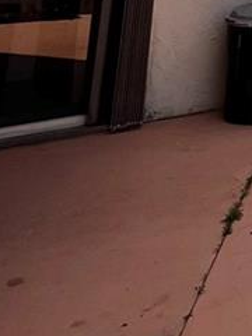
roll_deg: -1.8
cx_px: 594
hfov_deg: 14.8
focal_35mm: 65
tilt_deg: +5.8
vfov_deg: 24.1
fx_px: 631
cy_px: -155
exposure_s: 1/1623
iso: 32
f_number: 1.8
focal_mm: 1.57
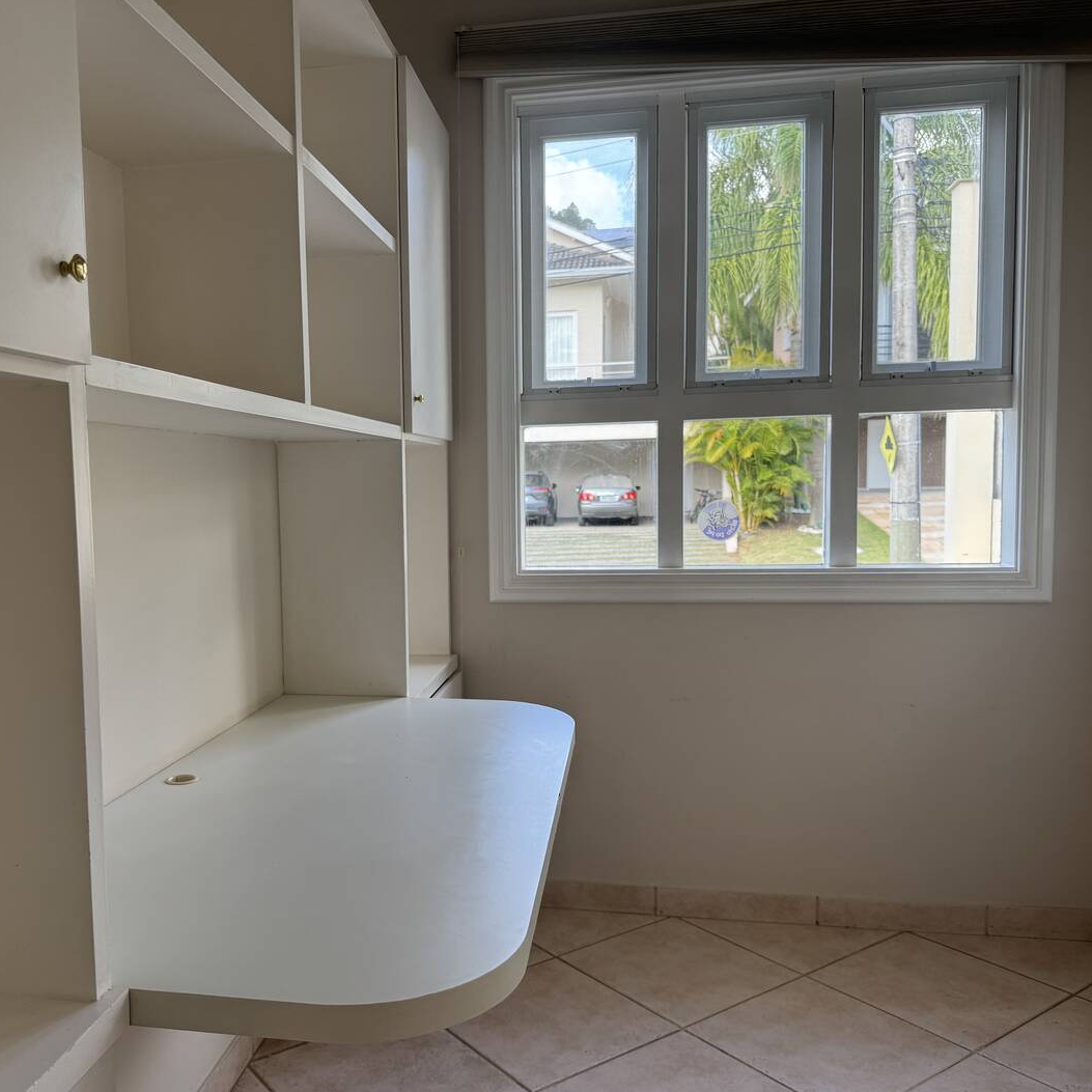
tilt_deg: -3.8
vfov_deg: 55.6
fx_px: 1035
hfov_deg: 55.2
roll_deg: +1.1
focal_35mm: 29
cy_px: 557
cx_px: 438
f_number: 1.78
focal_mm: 6.76
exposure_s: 1/156
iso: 80
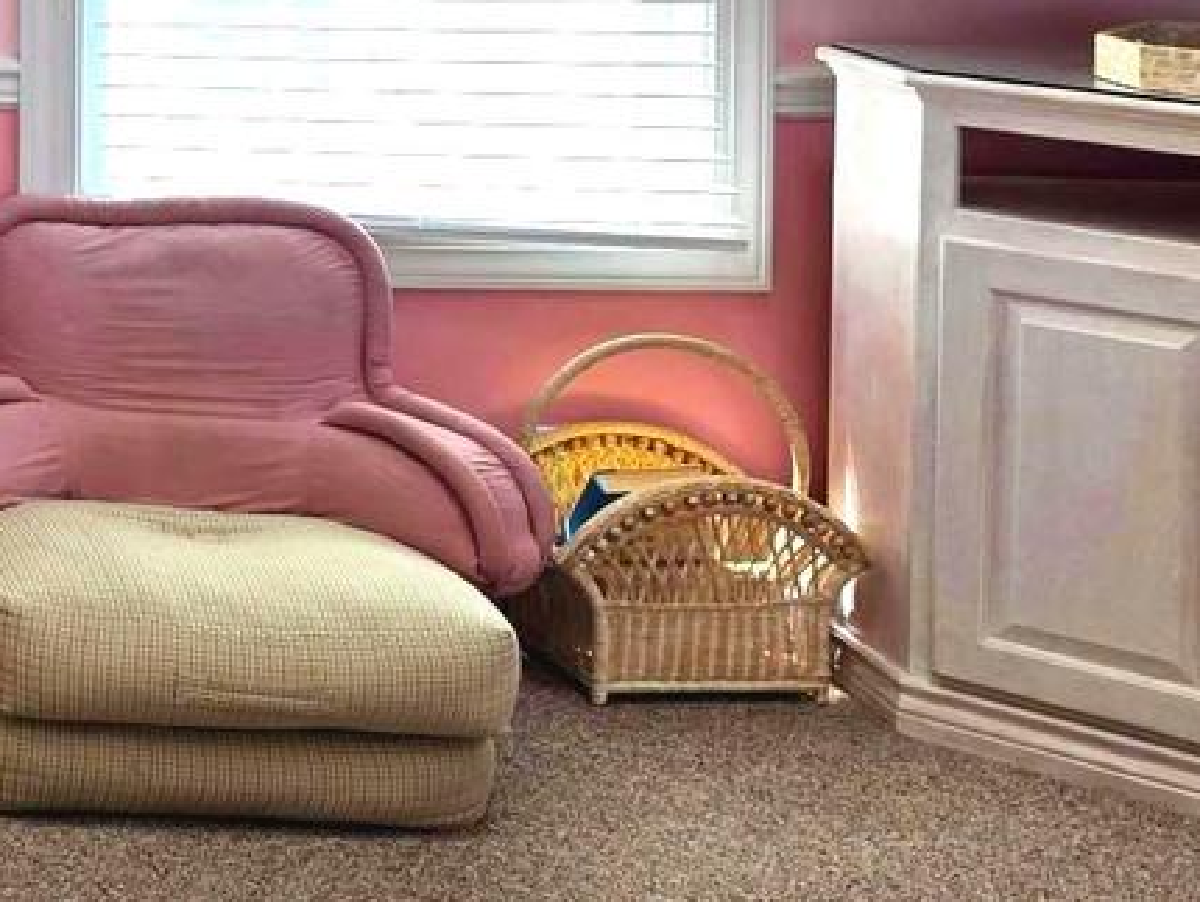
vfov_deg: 17.9
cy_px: -282
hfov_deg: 20.9
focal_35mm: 77
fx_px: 2671
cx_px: -675
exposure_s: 1/120
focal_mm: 6.3
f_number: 1.7
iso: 25
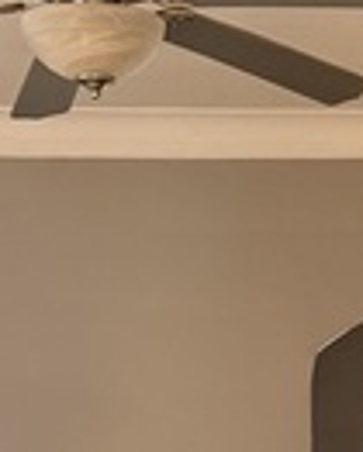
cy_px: 792
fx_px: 1596
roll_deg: -0.1
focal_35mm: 119
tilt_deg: -12.3
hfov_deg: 12.9
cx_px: 311
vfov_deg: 14.4
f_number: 1.78
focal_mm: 6.76
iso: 320
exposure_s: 1/60
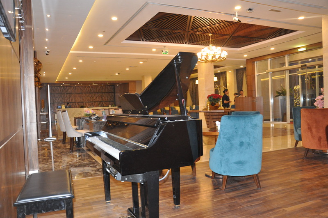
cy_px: 109
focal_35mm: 27
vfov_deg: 47.8
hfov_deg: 67.5
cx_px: 164
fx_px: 246
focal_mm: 18
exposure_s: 1/60
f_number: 5
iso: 1600
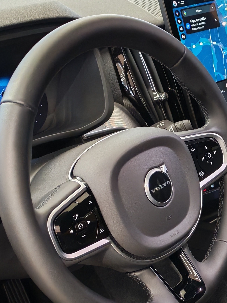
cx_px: 229
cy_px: 234
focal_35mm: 77
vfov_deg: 25.0
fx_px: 673
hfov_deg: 18.6
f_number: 1.9
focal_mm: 6.12
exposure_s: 1/50
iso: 1600
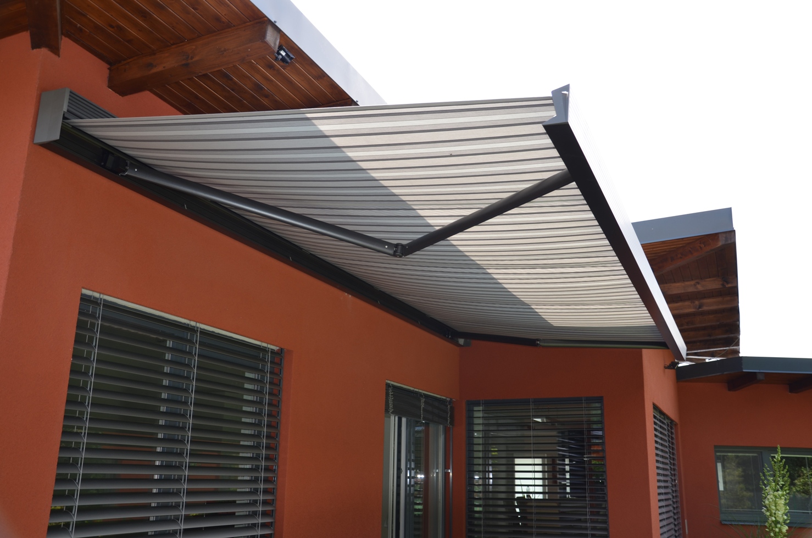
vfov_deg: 36.7
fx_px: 810
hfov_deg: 53.2
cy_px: 269
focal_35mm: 36
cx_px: 406
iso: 100
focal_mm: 24
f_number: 4.5
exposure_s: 1/200
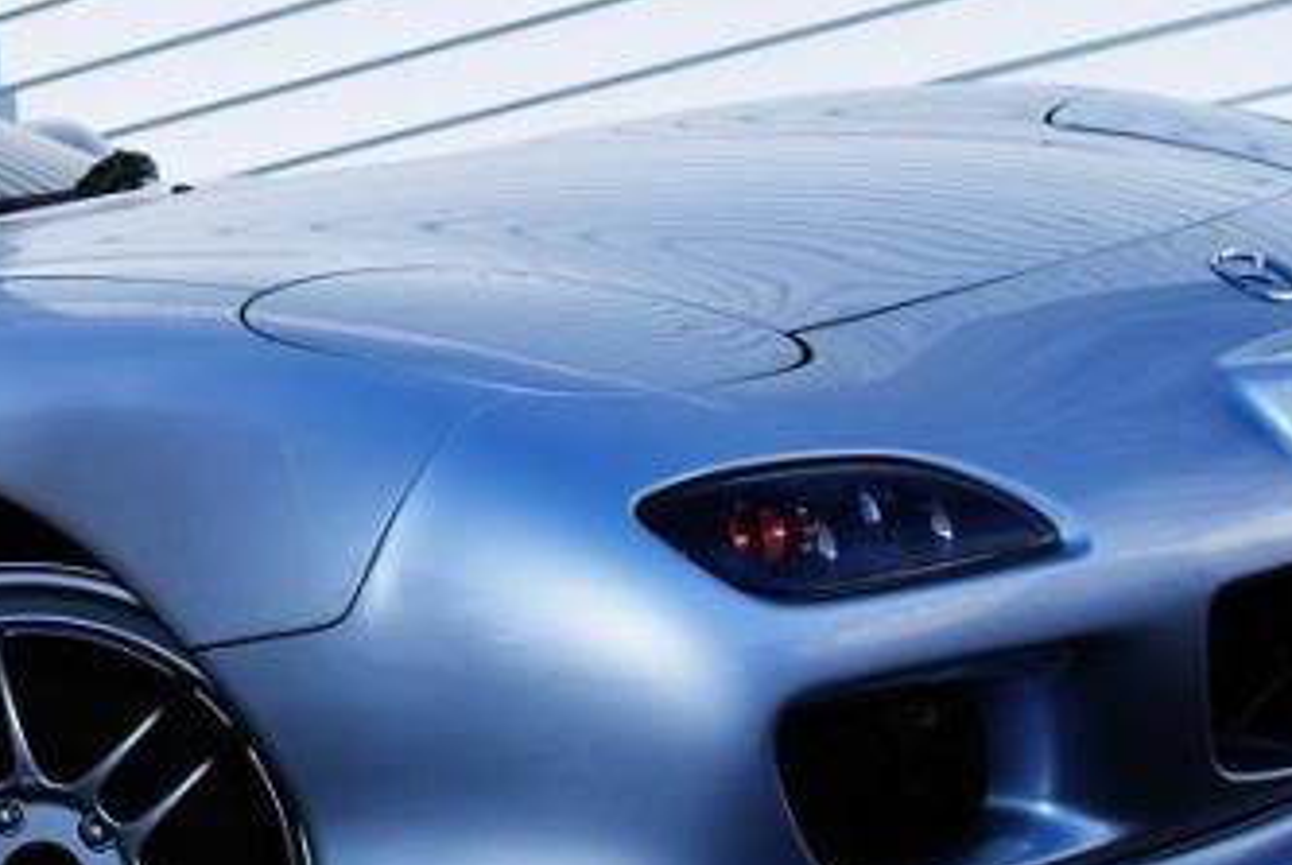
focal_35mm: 129
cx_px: -281
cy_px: 293
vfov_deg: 10.7
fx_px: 4636
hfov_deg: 15.3
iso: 100
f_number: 7.1
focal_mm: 28
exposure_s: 1/200
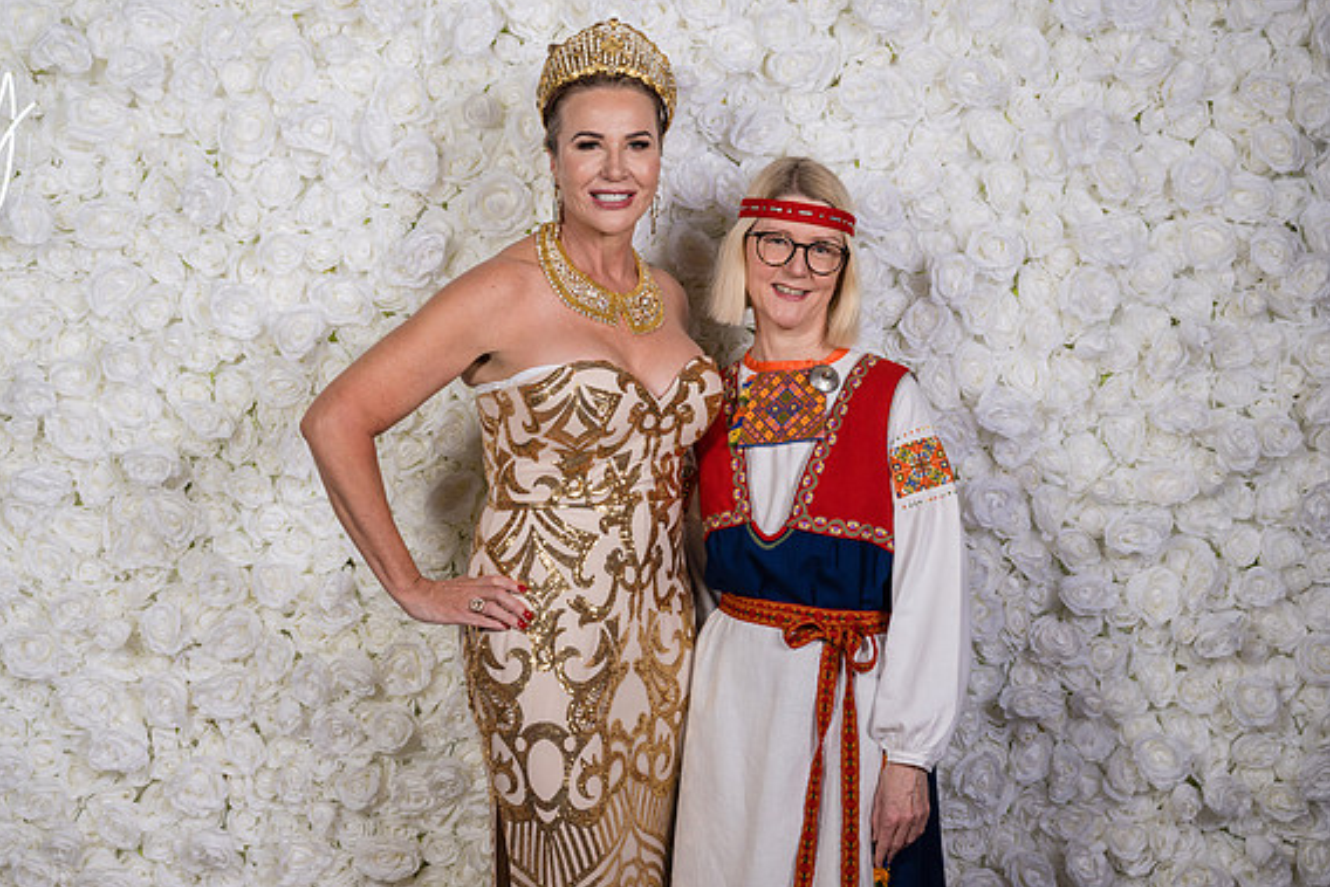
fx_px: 1774
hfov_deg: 41.1
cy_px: 441
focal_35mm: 48
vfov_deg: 28.1
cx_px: 656
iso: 400
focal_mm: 47
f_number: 5.6
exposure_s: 1/200
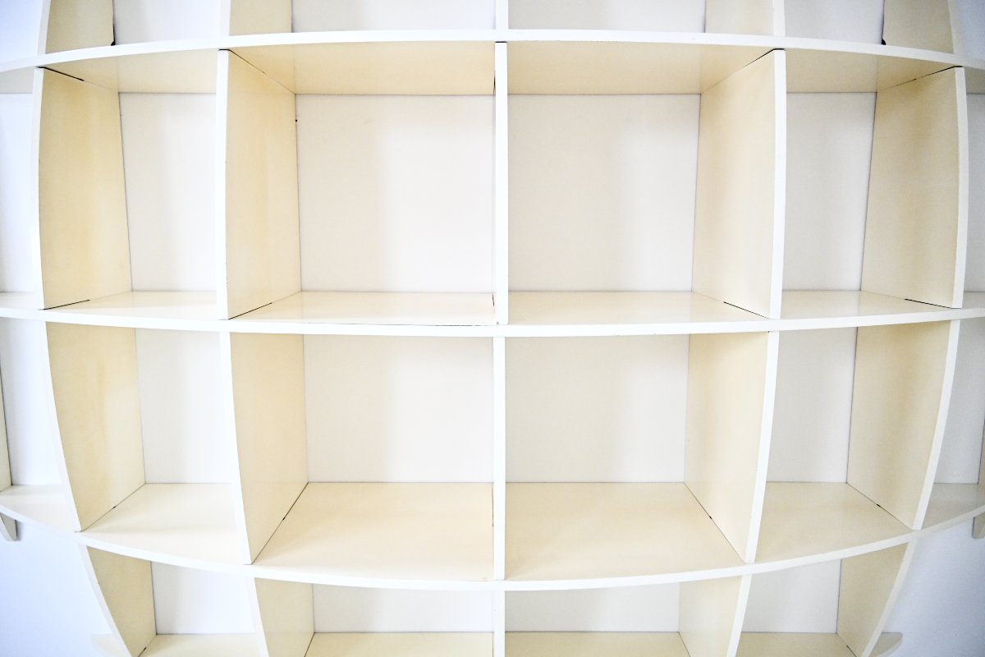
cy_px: 328
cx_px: 492
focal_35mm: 27
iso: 1250
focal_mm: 18
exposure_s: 1/125
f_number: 3.5
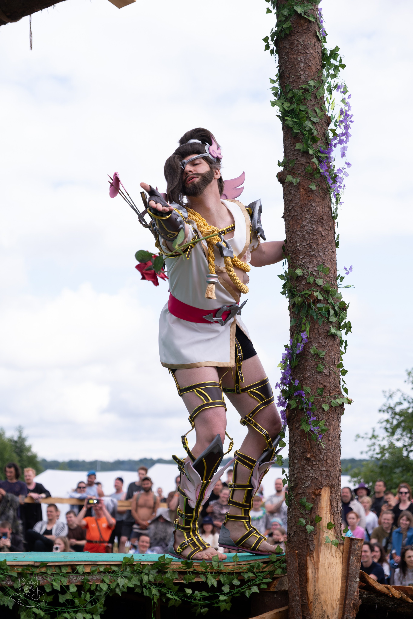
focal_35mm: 75
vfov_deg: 27.0
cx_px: 206
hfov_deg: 18.2
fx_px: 1291
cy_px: 310
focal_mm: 50
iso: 200
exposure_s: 1/1600
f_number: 3.2
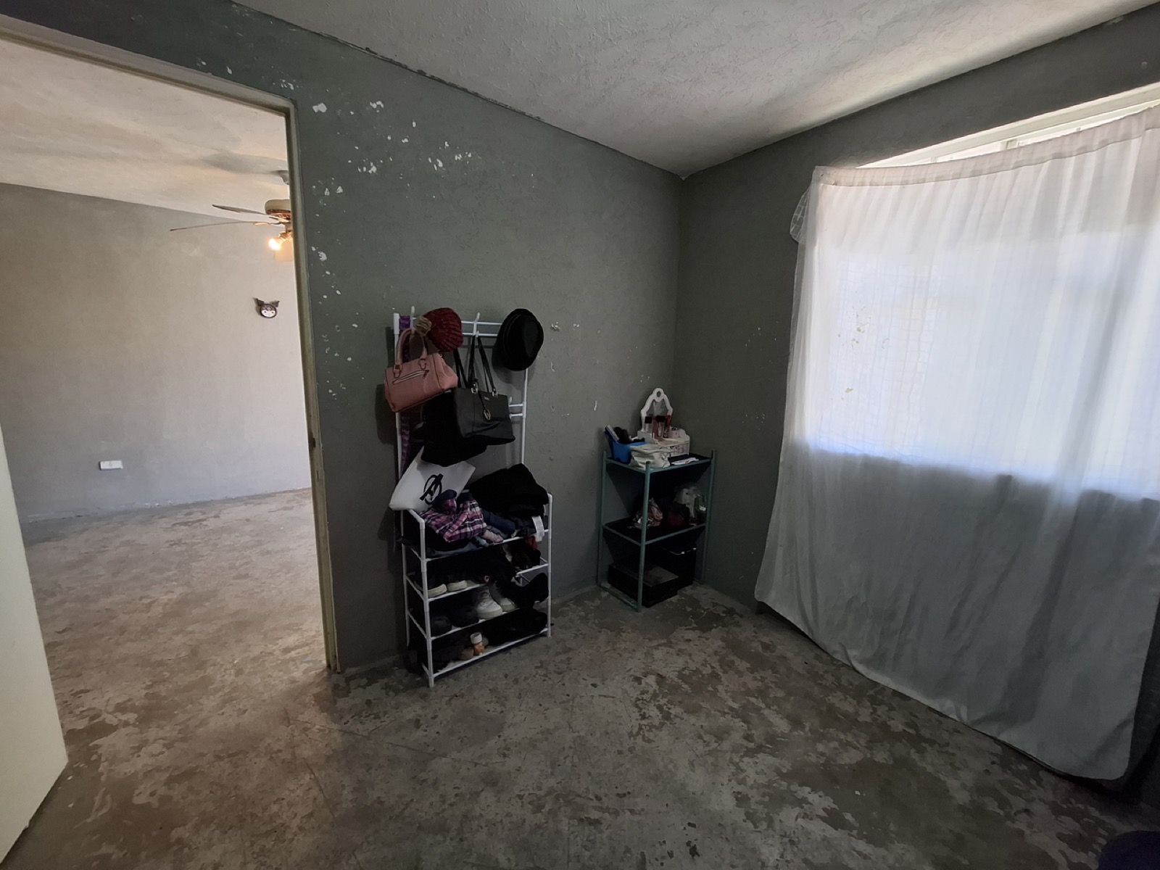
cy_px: 435
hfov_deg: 106.2
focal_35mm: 13
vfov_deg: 89.9
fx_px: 436
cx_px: 580
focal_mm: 1.74
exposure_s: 1/40
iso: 125
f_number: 2.2
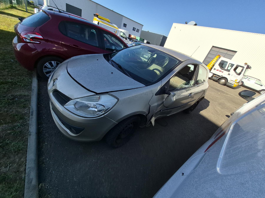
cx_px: 132
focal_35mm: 13
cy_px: 99
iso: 40
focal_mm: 1.74
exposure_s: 1/2000
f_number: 2.2
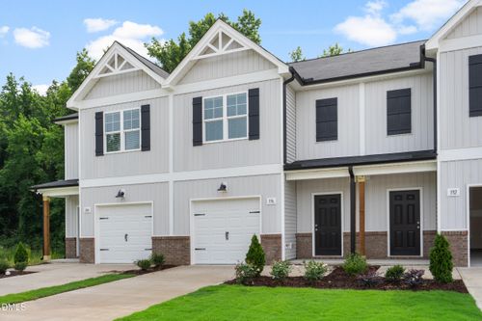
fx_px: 415
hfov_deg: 60.3
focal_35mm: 31
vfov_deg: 42.3
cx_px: 241
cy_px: 160
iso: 100
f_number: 8
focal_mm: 31
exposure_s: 1/160
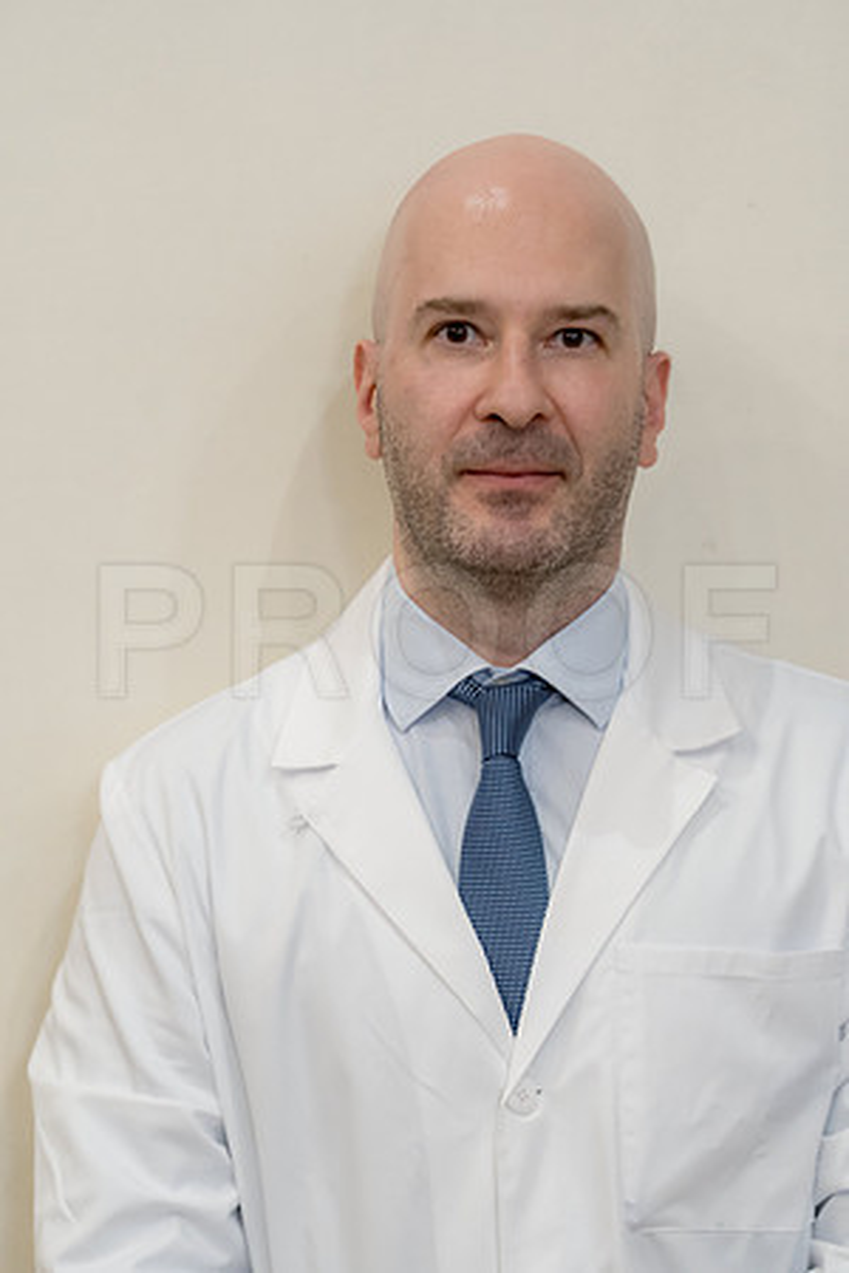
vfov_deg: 11.4
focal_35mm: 180
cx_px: 424
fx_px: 6367
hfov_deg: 7.6
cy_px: 636
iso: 5000
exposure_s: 1/80
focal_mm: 180
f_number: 4
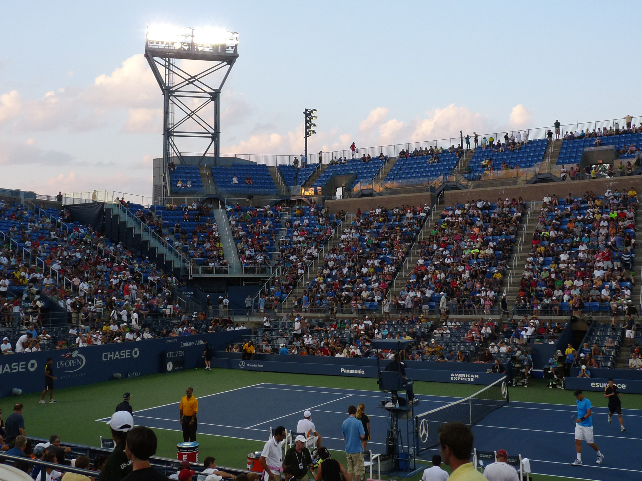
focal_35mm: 37
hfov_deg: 50.1
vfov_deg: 38.4
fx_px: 686
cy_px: 172
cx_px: 307
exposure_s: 1/100
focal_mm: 4.8
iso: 100
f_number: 3.2
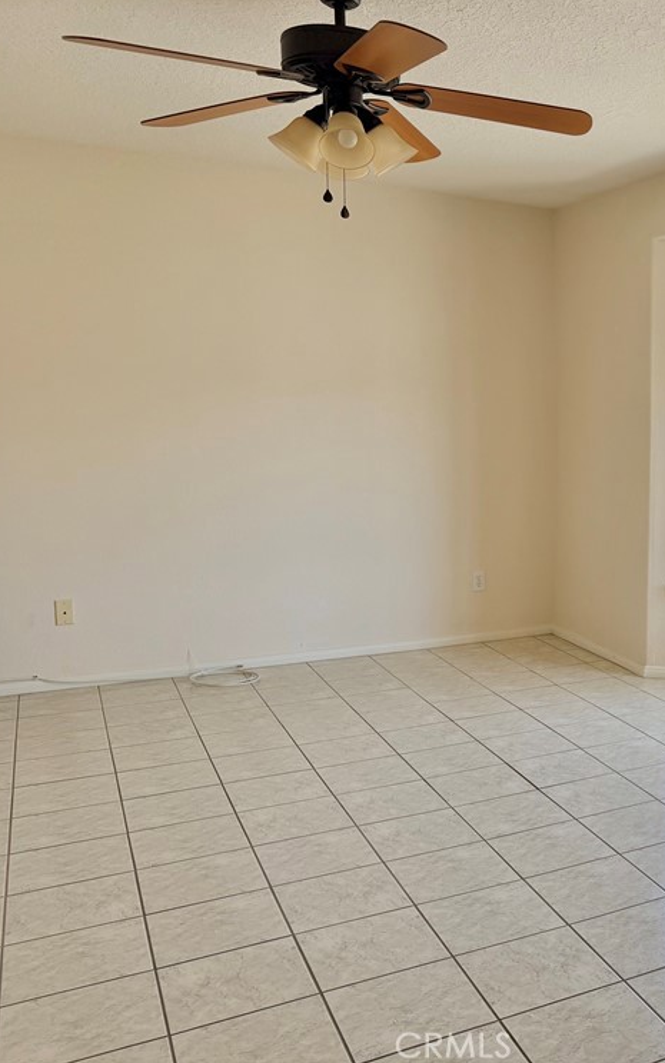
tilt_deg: -5.9
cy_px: 517
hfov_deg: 32.3
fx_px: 1015
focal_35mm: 35
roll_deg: -1.3
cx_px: 718
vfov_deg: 55.3
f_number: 1.78
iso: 100
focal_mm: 6.76
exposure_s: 1/491
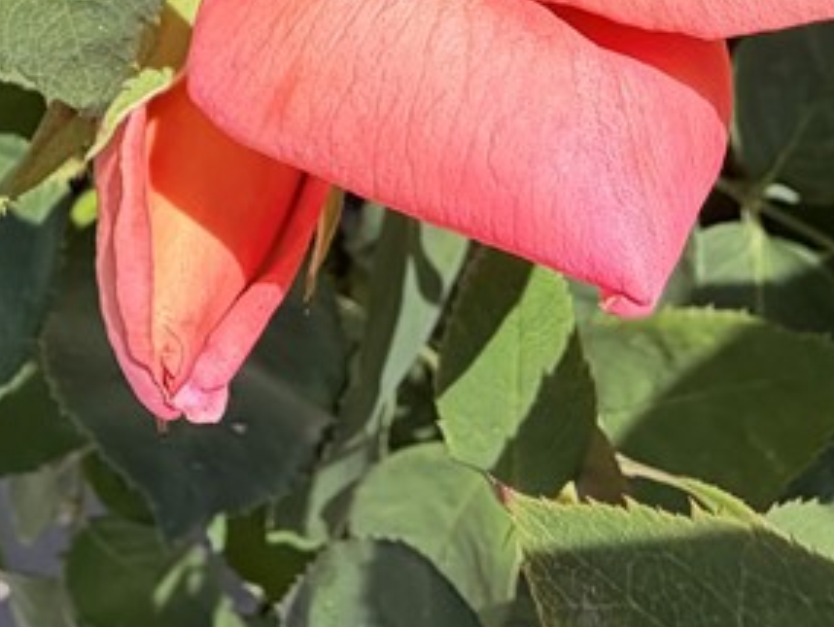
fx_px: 1206
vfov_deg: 23.2
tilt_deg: -52.5
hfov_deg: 38.0
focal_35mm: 50
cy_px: -322
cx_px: 340
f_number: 2.2
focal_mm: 2.22
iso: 50
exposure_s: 1/502
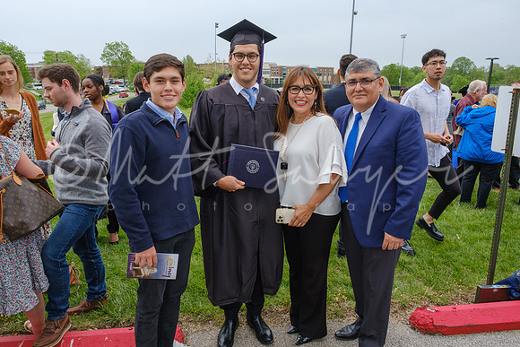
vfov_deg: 52.0
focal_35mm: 25
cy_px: 172
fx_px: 356
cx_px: 253
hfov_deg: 72.3
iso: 200
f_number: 8
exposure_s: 1/125
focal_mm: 16
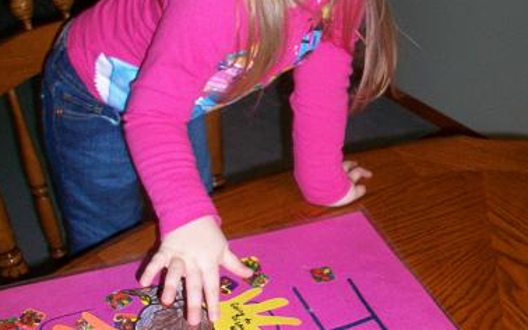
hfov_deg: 43.5
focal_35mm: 46
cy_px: 152
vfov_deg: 28.0
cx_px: 266
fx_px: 662
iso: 120
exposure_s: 1/60
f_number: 2.8
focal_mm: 5.7
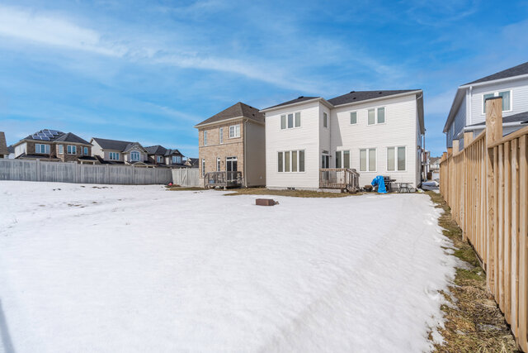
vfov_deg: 77.4
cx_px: 264
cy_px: 176
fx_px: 220
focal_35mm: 15
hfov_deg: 100.4
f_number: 22
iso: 64
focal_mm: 10
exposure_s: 1/60
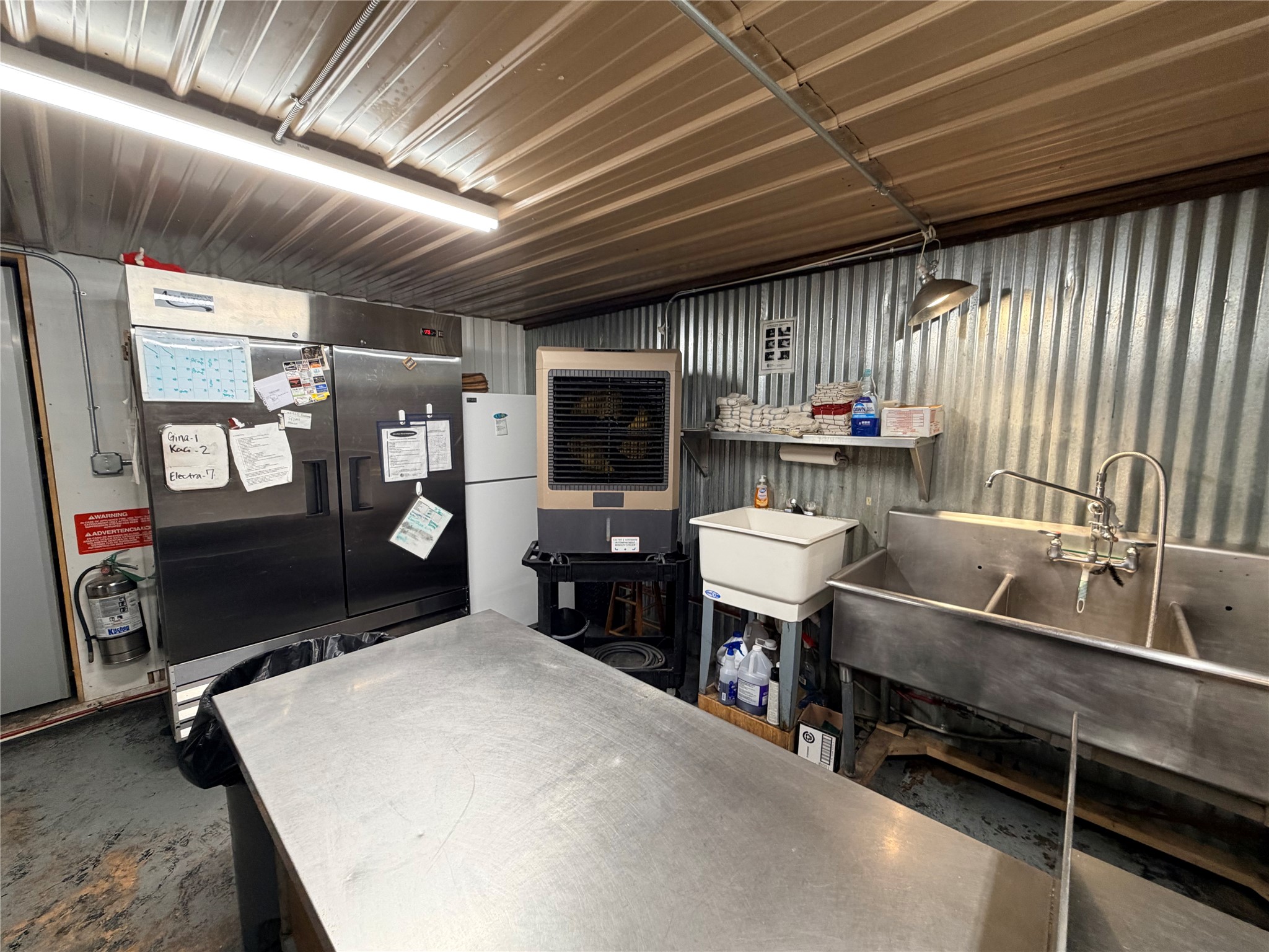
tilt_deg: -5.4
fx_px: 513
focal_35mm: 14
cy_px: 476
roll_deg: +1.4
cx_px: 634
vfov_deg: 85.7
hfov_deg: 102.1
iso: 160
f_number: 2.2
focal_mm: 2.22
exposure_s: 1/60
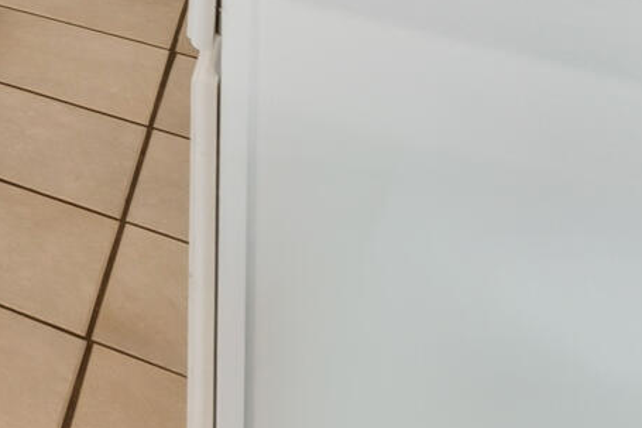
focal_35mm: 77
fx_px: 1373
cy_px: -615
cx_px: -880
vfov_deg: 13.1
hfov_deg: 15.3
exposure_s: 1/3
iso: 250
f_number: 9
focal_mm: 14
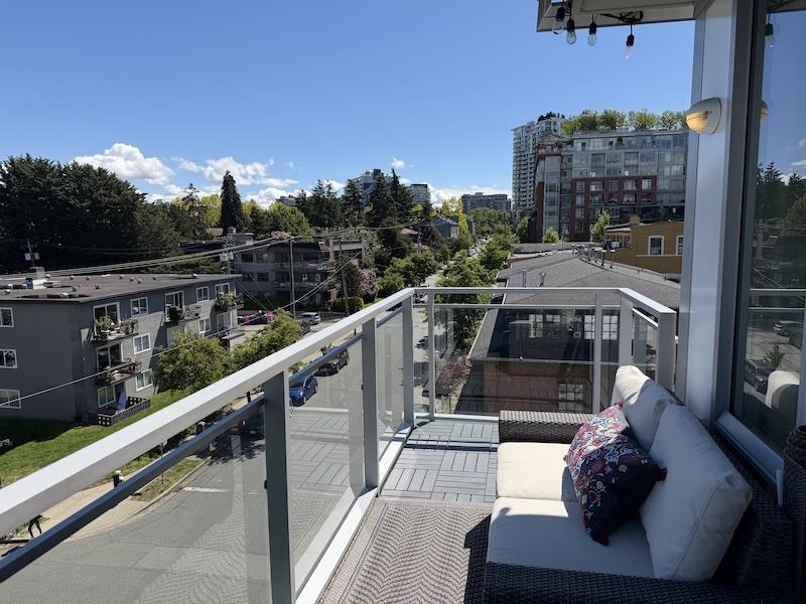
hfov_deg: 71.6
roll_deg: +1.2
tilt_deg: -7.5
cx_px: 403
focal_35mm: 24
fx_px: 559
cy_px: 302
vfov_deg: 56.8
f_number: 1.78
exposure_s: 1/4975
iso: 80
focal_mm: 6.76
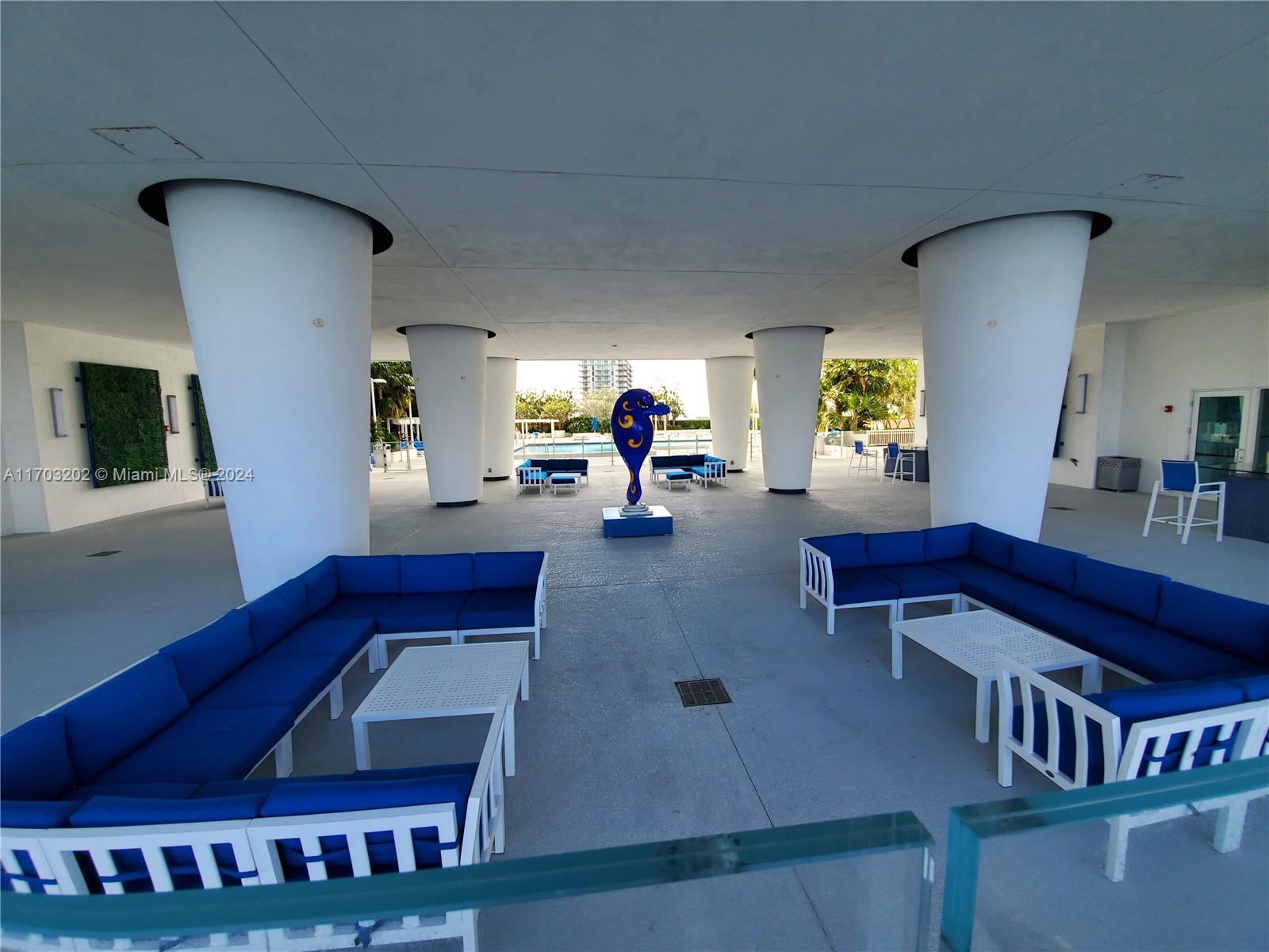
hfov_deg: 106.2
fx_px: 477
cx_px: 634
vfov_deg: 89.9
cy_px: 476
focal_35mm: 13
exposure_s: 1/193
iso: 50
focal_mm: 1.8
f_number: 2.2
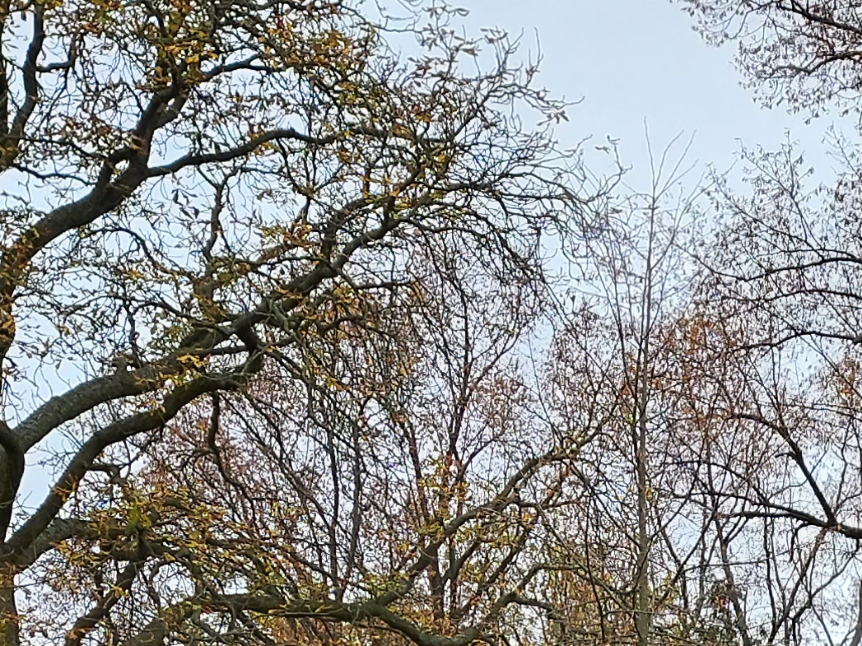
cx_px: 1097
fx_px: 2639
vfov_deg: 12.2
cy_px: 1321
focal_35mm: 106
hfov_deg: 17.5
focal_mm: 5.23
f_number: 1.8
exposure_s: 1/213
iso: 40
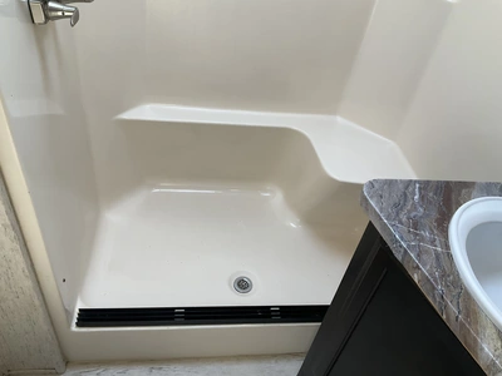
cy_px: 188
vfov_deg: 48.2
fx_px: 421
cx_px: 251
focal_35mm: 29
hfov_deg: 61.7
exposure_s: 1/122
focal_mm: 3
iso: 50
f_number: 1.8
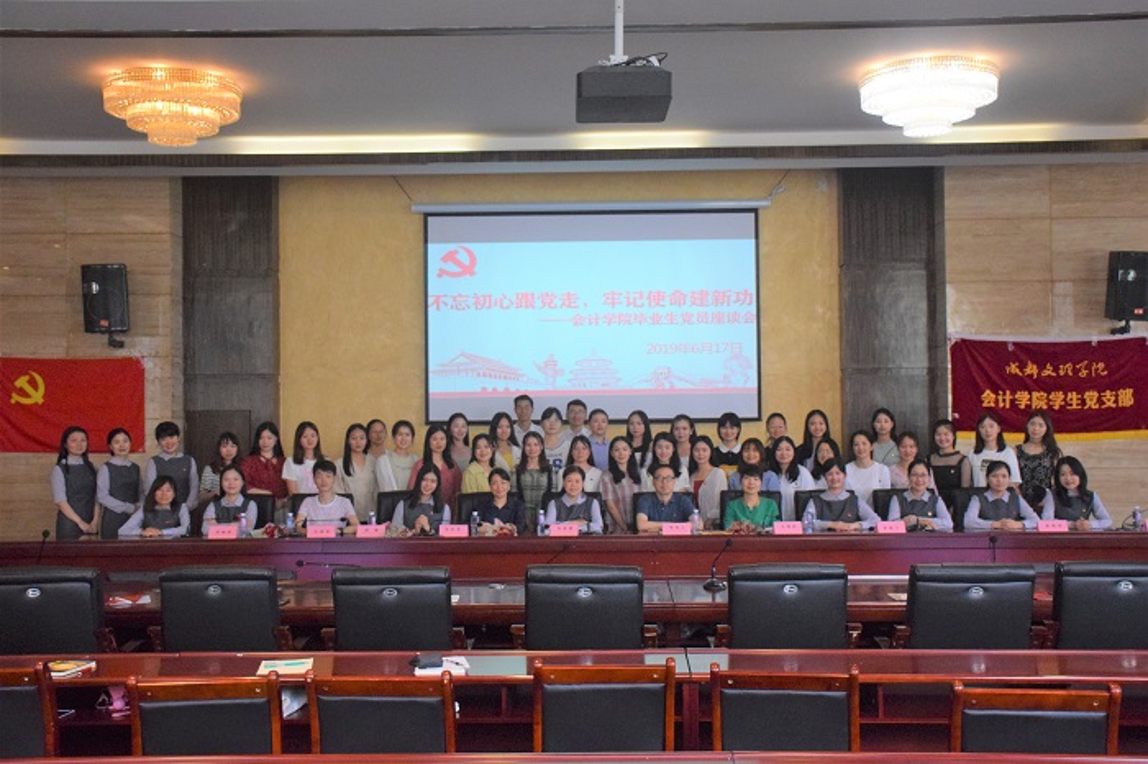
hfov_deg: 49.6
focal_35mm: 39
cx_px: 574
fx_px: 1243
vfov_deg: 34.2
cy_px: 382
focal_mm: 26
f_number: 3.8
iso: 3200
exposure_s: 1/400
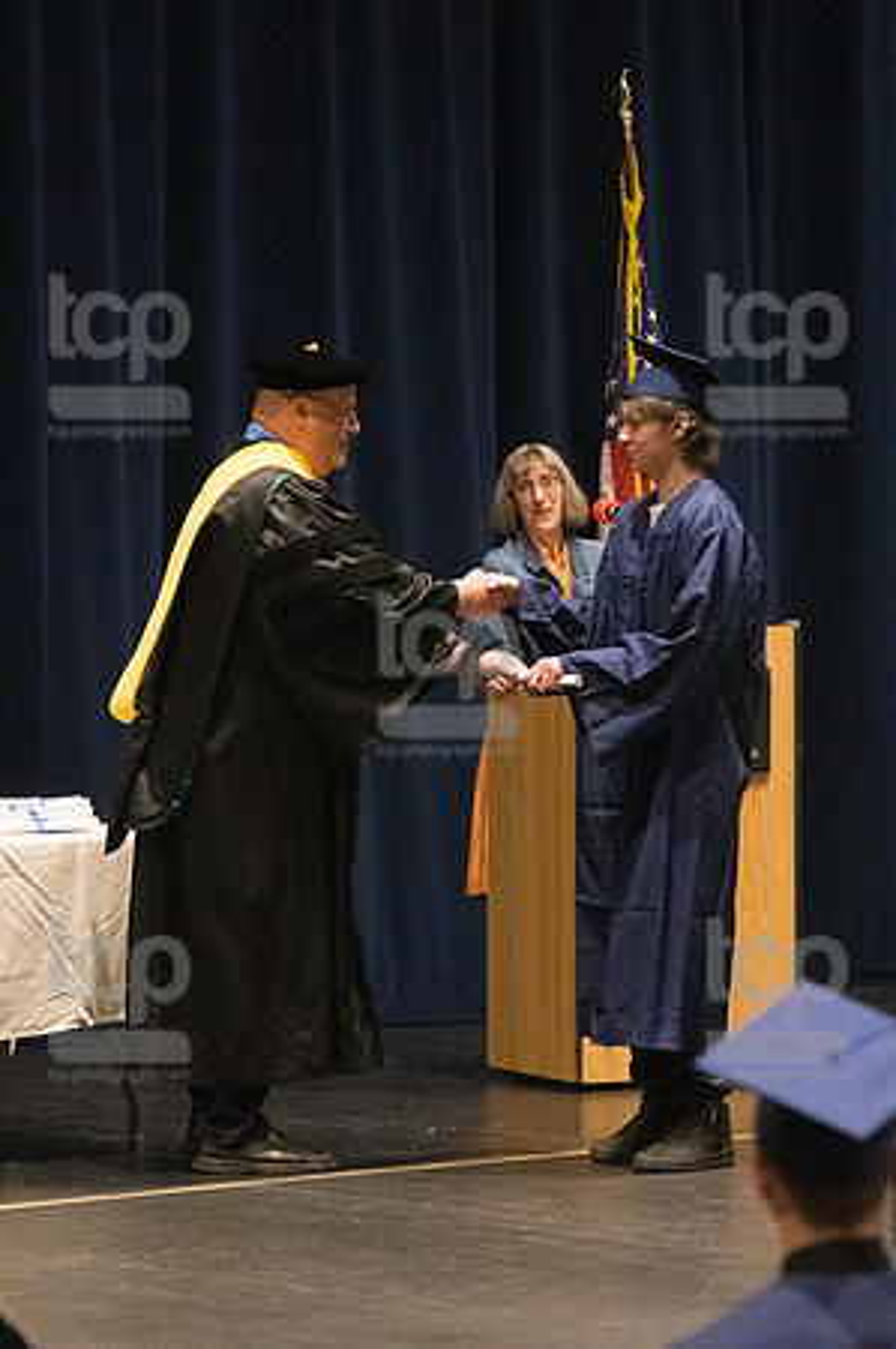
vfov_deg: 10.2
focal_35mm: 202
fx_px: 7558
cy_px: 674
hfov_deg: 6.8
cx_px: 448
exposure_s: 1/250
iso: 8000
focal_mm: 135
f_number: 4.5
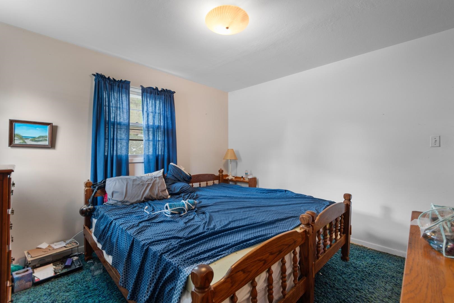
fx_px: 189
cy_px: 152
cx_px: 227
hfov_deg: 100.4
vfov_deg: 77.3
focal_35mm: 15
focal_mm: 10
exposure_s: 1/2
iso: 100
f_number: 4.5
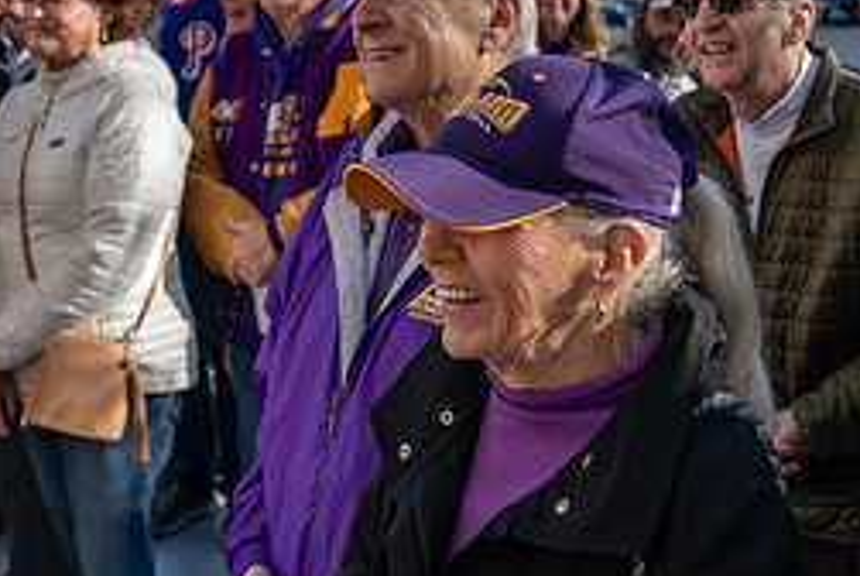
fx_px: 1435
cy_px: 19
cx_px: 432
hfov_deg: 33.4
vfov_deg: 22.0
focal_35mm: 60
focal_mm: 26
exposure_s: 1/800
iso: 80
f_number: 3.5
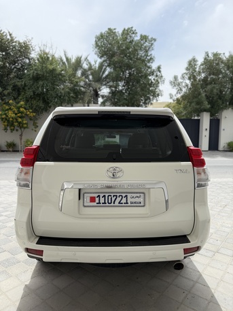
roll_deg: -0.5
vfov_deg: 71.6
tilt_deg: -5.1
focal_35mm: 24
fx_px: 215
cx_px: 116
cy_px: 156
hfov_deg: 56.8
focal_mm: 6.76
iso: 100
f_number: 1.78
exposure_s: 1/4673
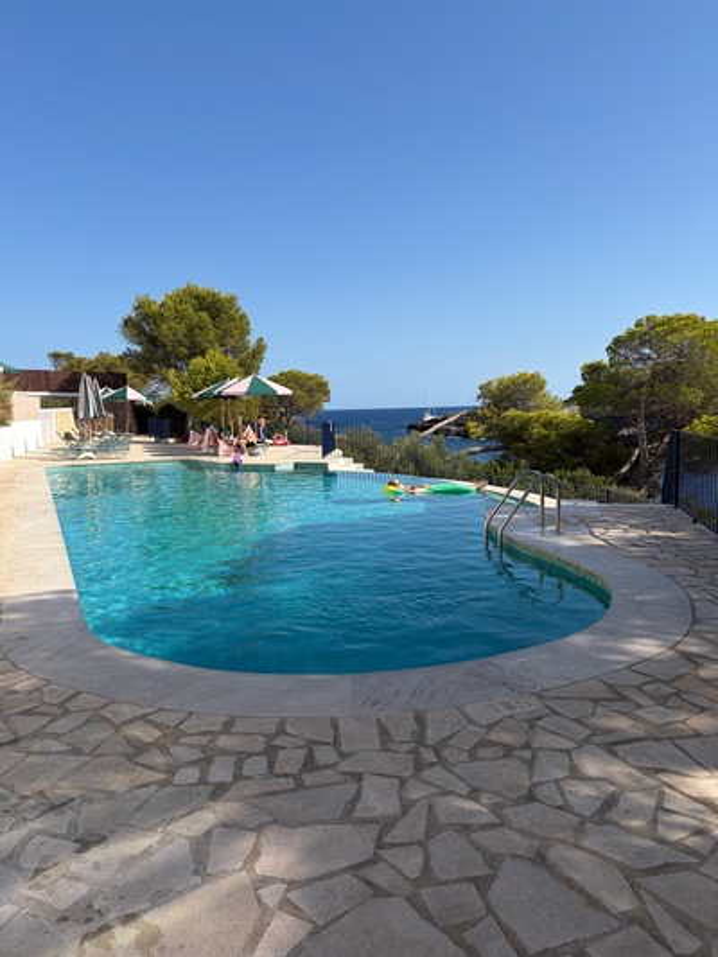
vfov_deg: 67.3
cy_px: 478
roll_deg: +1.1
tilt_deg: -5.5
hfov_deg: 53.1
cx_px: 359
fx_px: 719
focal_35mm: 26
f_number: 1.6
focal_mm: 5.96
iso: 50
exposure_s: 1/3831
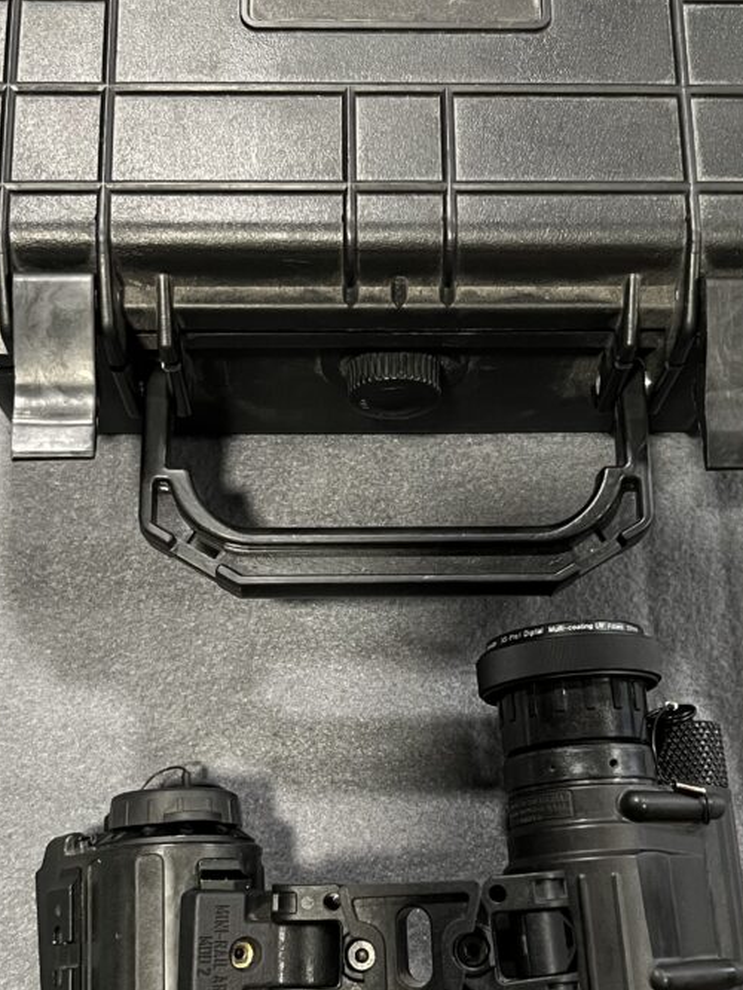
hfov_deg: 28.0
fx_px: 1487
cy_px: 627
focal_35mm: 52
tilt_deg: -73.6
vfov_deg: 36.6
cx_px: 391
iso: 400
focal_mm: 5.7
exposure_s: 1/60
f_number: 1.5
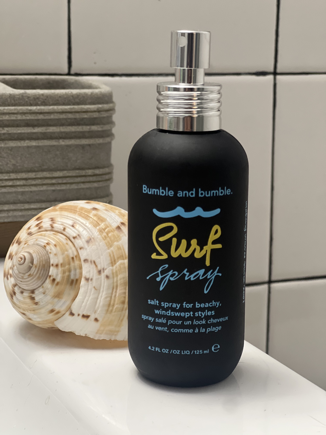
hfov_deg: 19.1
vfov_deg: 25.3
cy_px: 218
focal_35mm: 77
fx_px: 967
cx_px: 163
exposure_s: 1/40
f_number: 2.8
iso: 250
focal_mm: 9
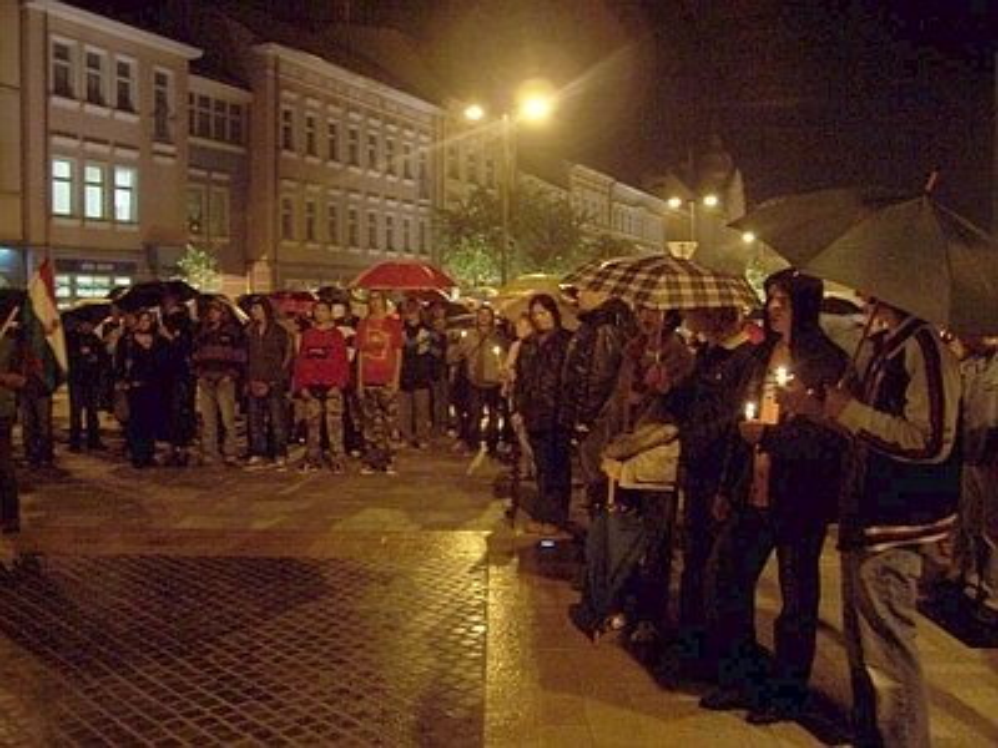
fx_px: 980
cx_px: 499
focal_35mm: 34
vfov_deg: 41.8
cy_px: 374
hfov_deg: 54.0
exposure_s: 1/8
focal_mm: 5.6
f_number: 2.7
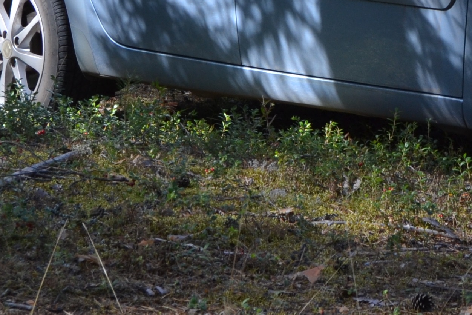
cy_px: -65
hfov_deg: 8.0
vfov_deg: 5.4
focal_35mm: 254
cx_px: 585
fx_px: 3330
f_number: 8
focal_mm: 46
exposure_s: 1/125
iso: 200
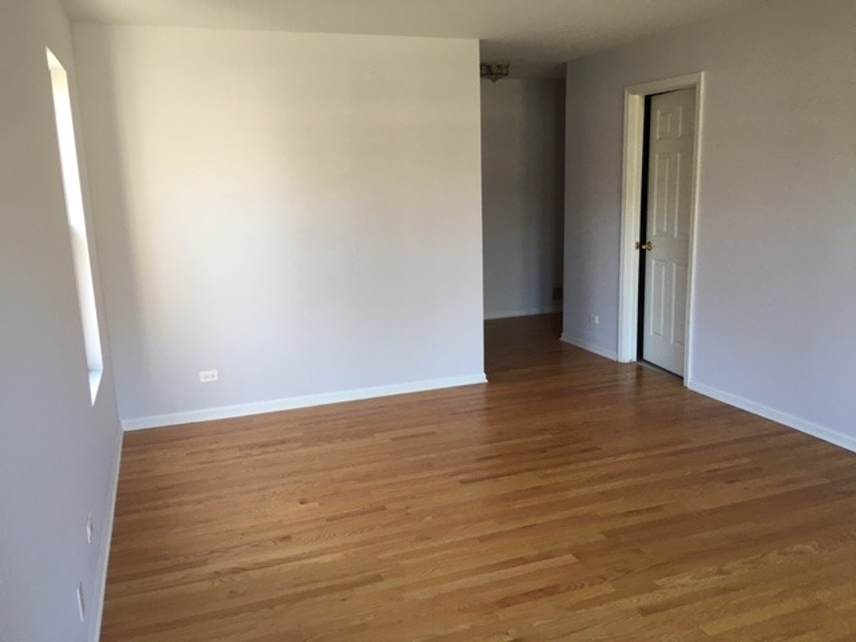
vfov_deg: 48.2
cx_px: 428
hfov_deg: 61.7
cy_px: 321
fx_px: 717
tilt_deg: -11.2
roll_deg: +1.5
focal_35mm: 29
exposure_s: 1/30
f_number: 2.2
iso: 32
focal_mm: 4.15
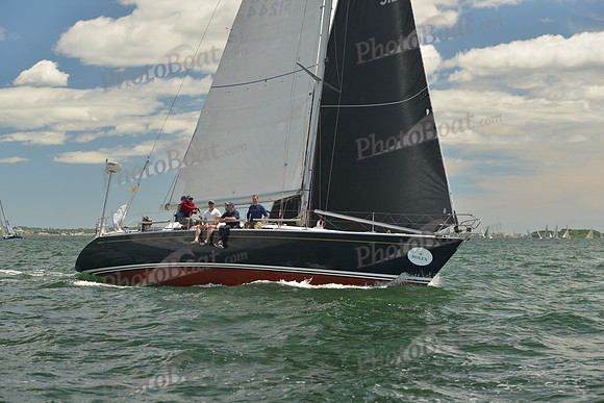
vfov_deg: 15.9
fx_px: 1443
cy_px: 202
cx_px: 302
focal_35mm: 86
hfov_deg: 23.6
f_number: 6.3
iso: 400
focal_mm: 86
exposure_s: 1/800
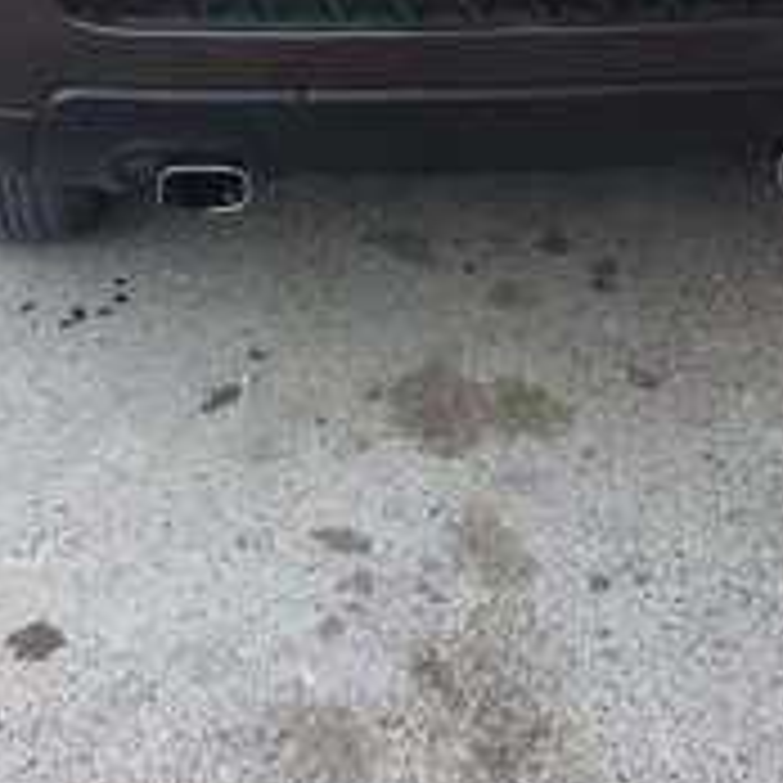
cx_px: 396
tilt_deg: -19.5
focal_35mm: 73
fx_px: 1868
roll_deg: +0.5
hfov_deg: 23.7
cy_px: -122
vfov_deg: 22.1
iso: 50
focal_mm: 4.15
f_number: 2.2
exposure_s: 1/100
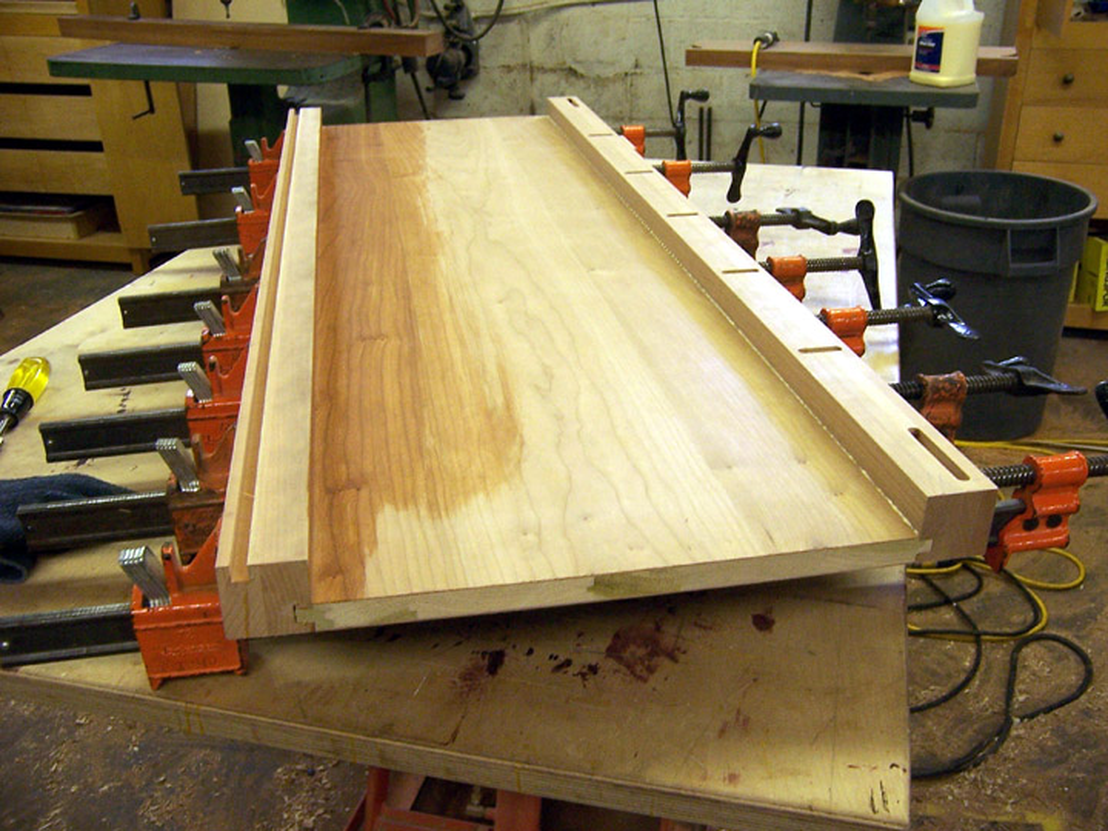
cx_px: 554
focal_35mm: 33
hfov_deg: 55.4
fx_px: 1056
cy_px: 416
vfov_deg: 42.9
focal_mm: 5.5
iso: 140
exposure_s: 1/30
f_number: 3.4
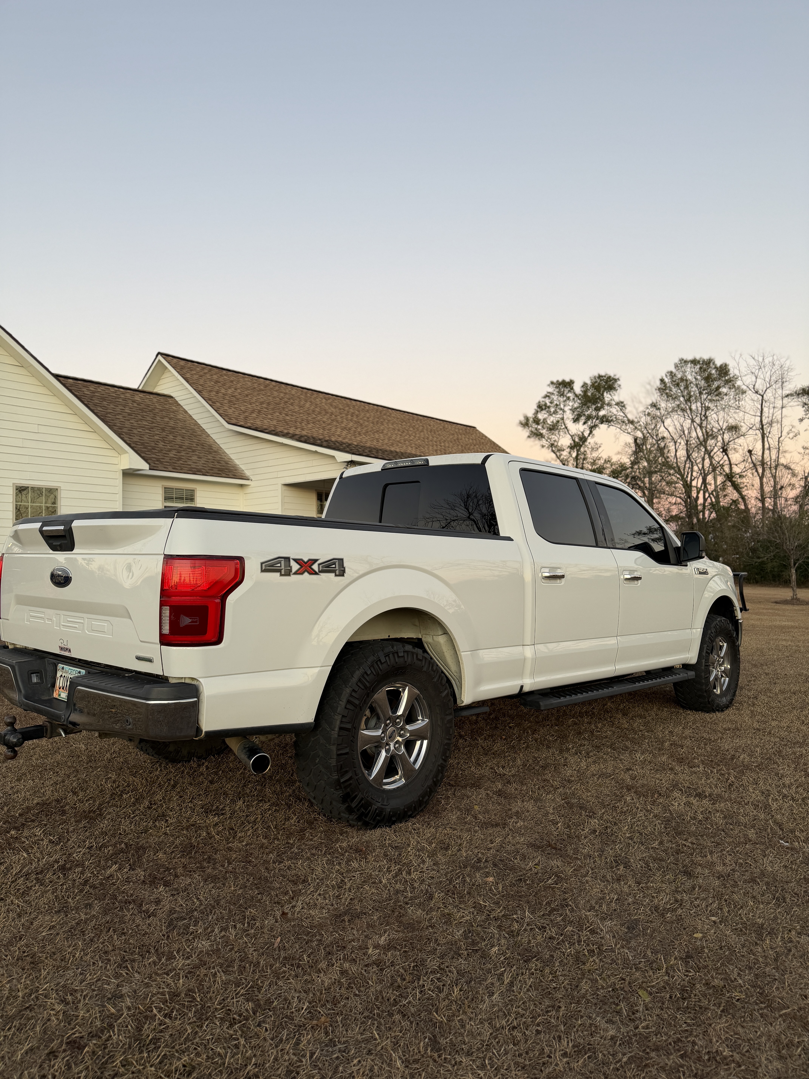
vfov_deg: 71.6
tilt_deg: +1.0
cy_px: 540
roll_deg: +0.9
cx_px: 404
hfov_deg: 56.8
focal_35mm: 24
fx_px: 748
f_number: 1.78
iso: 64
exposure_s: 1/121
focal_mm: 6.76
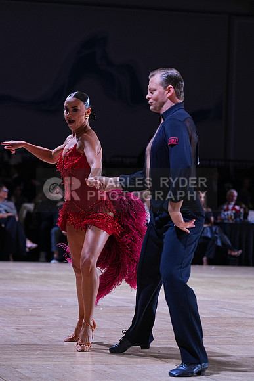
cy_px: 190
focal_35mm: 135
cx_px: 127
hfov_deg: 10.2
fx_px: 1428
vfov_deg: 15.2
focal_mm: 135
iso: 1250
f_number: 4
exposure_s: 1/400
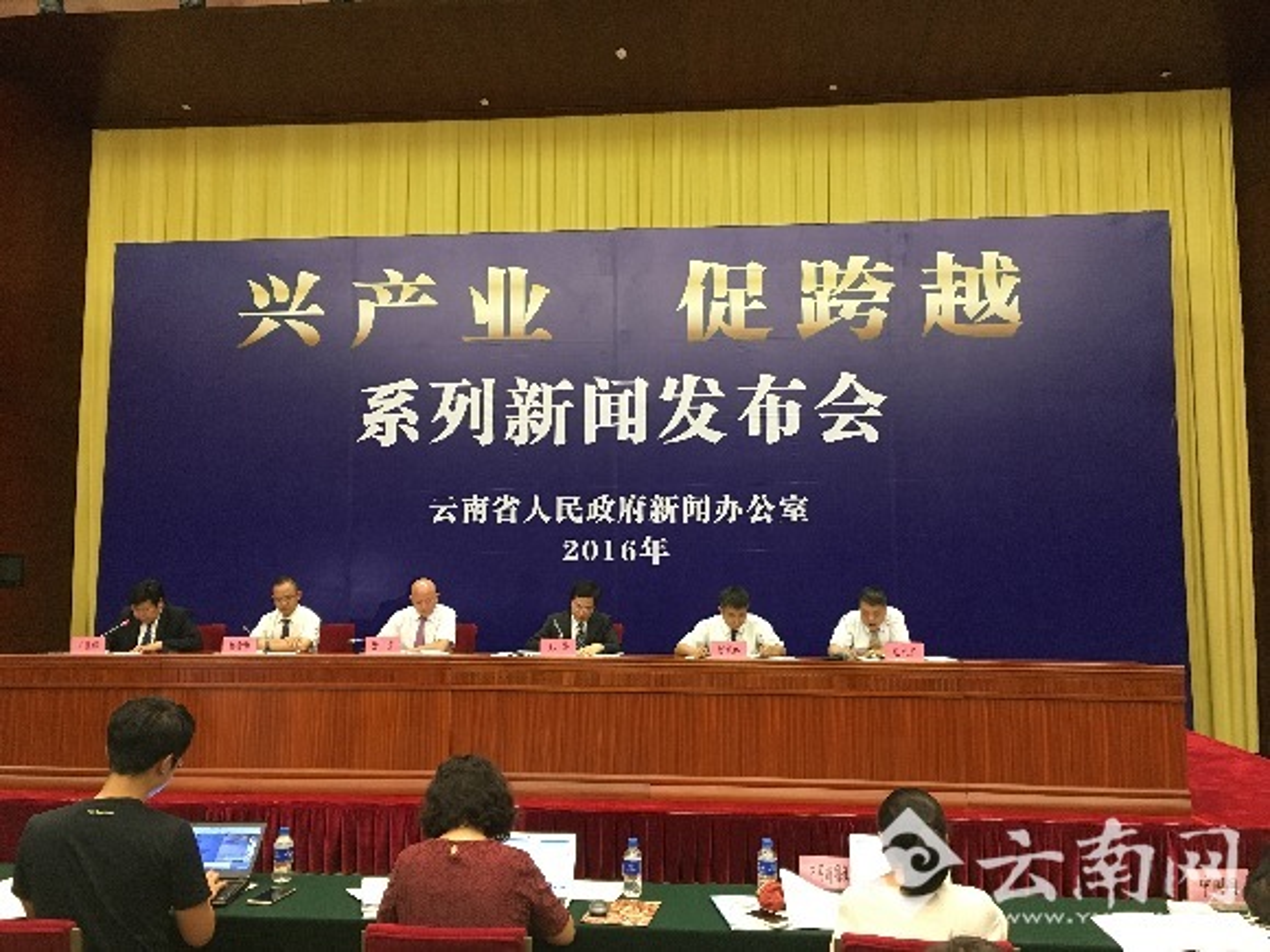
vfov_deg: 48.2
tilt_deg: +4.9
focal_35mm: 29
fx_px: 1064
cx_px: 635
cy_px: 476
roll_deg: -1.1
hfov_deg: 61.7
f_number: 2.2
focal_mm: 4.15
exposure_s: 1/20
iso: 200
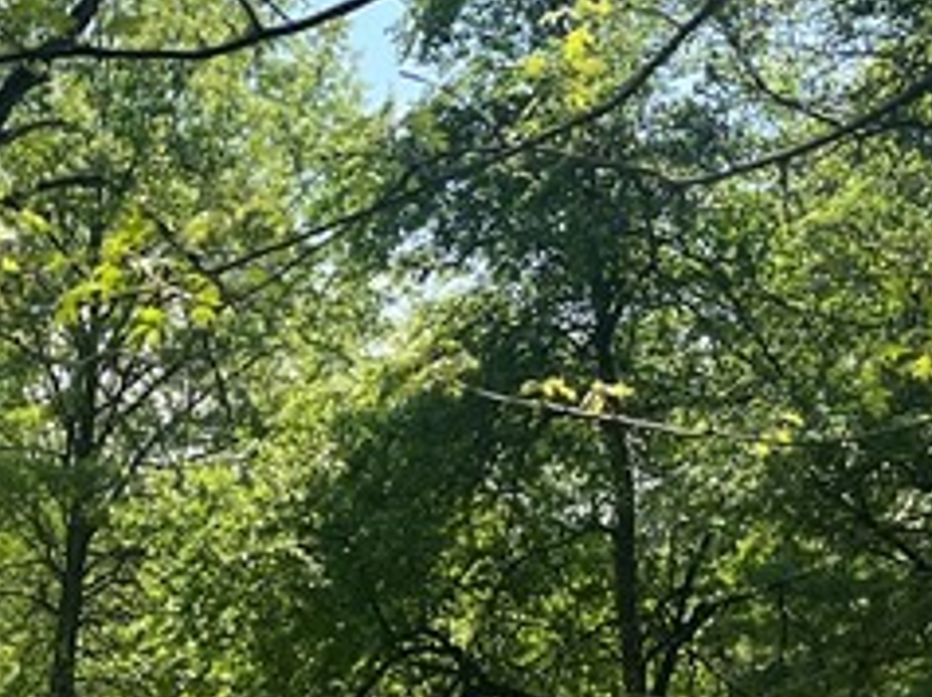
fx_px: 3012
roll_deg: +0.3
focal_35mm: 112
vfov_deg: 13.1
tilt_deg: +6.5
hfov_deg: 17.3
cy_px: 646
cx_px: 39
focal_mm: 5.1
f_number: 1.6
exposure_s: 1/1923
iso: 50
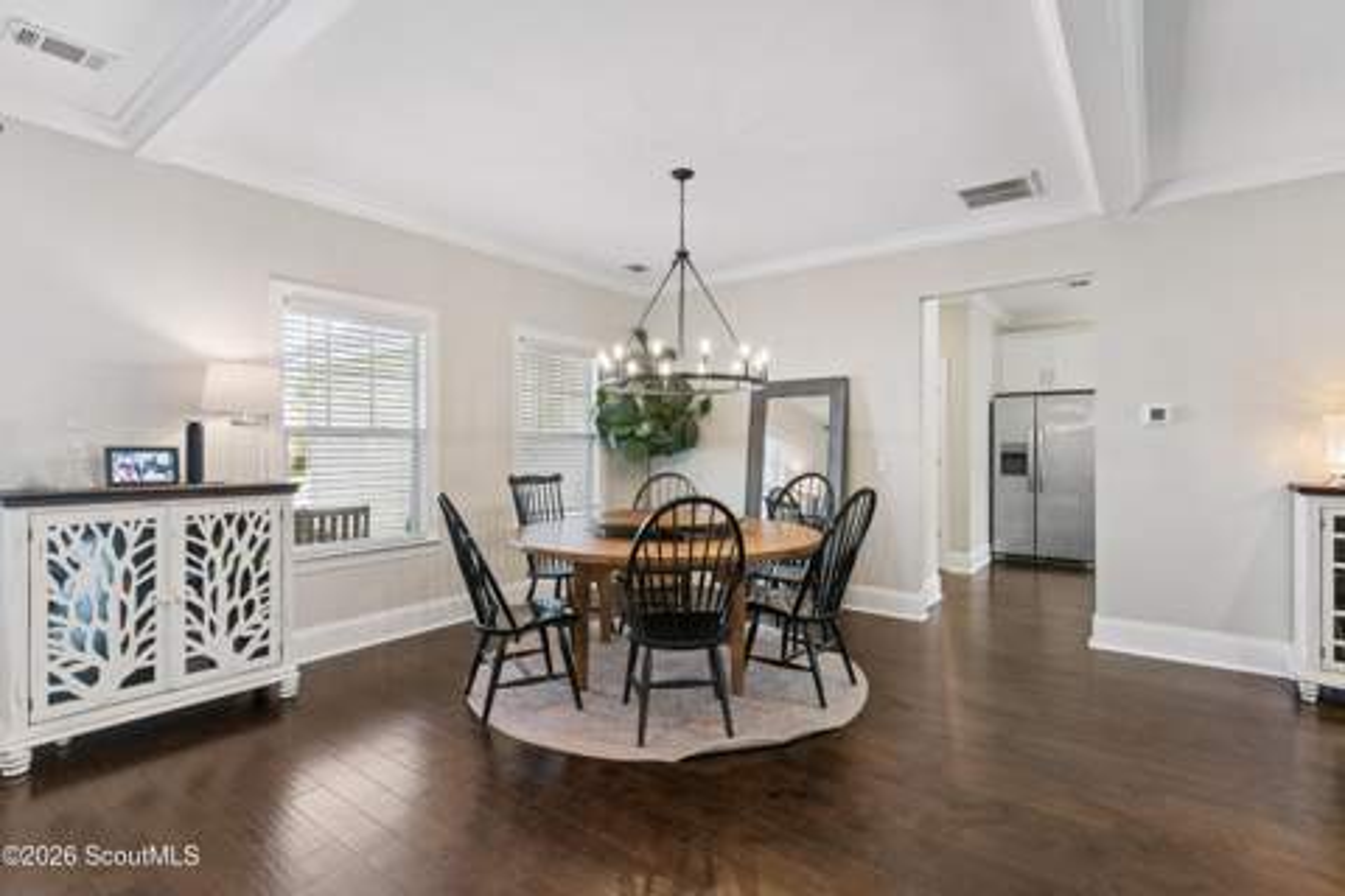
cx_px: 672
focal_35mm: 17
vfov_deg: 70.4
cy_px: 448
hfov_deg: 93.3
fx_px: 635
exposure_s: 1/5
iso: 250
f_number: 8
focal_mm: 17
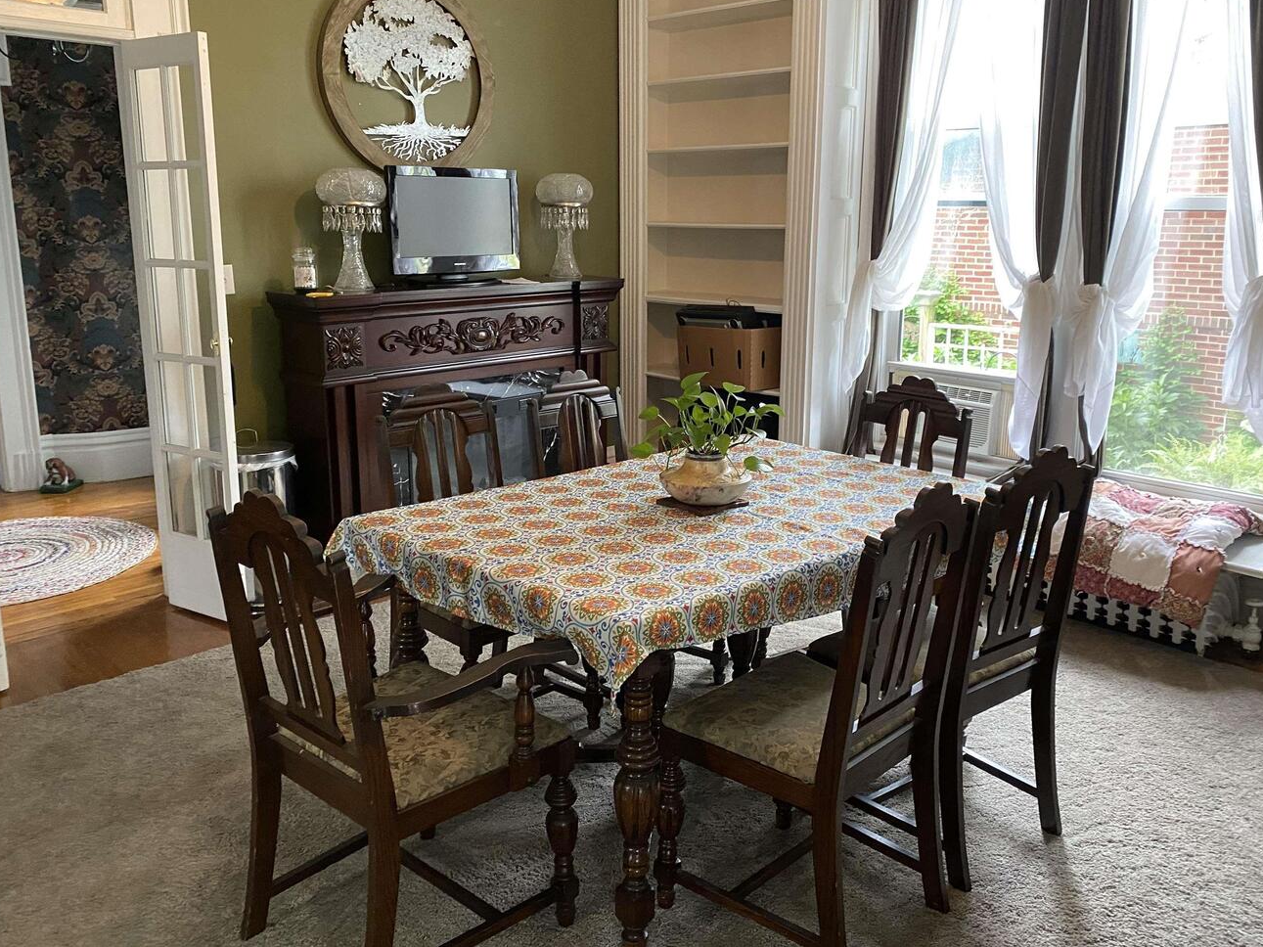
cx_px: 680
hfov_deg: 61.6
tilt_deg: -9.3
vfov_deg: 48.2
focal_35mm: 29
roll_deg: -0.5
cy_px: 428
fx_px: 1058
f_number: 1.8
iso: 200
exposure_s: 1/60
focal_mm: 4.25
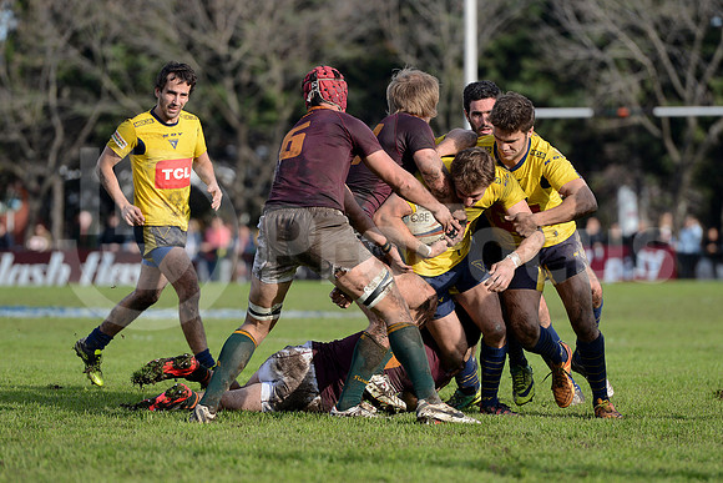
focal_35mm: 200
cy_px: 242
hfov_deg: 10.3
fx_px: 4017
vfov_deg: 6.9
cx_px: 362
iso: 500
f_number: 4
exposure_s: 1/2500
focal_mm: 200
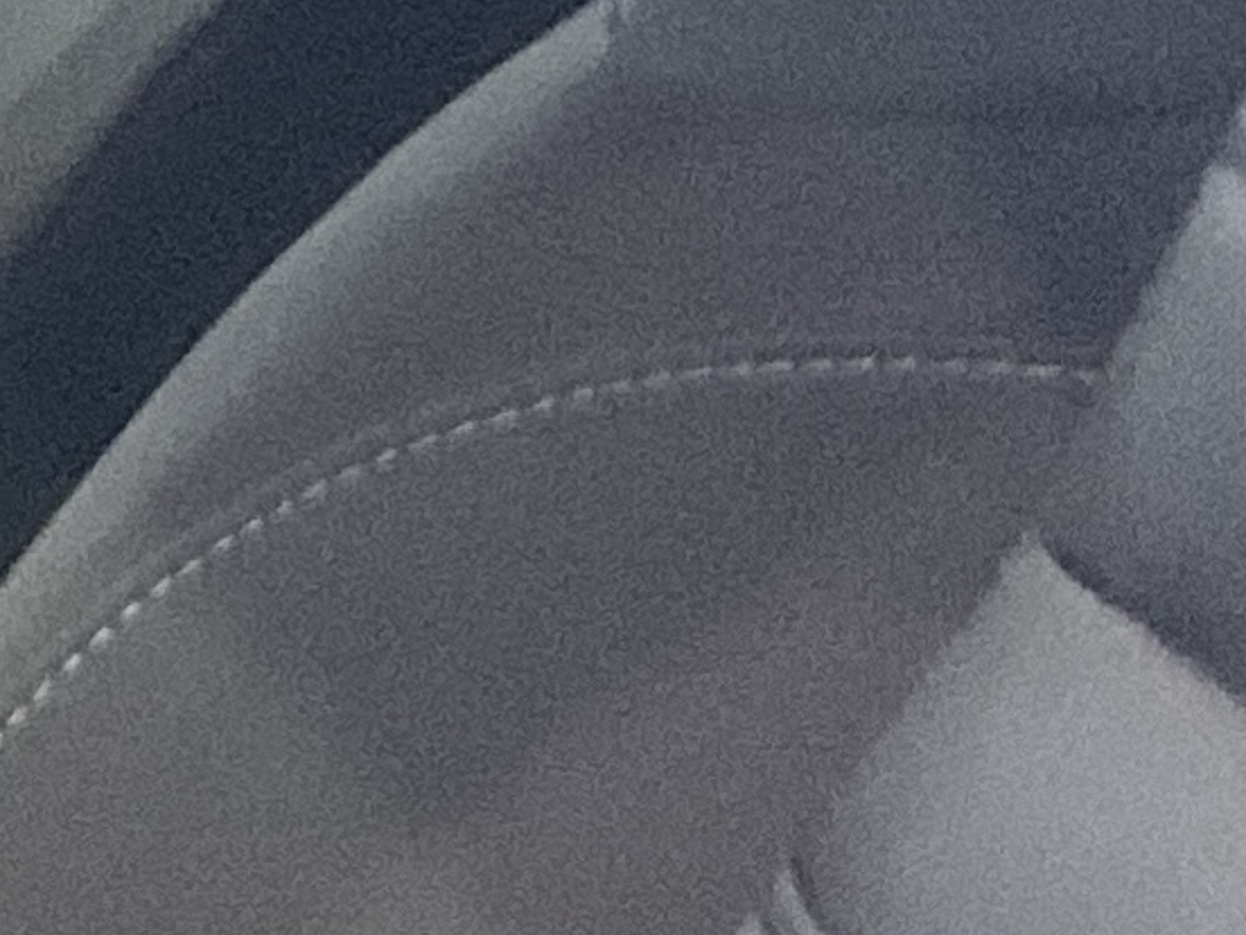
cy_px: 700
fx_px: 7631
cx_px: -2223
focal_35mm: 212
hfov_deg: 8.2
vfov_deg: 7.0
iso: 320
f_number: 1.8
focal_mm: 3
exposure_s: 1/40
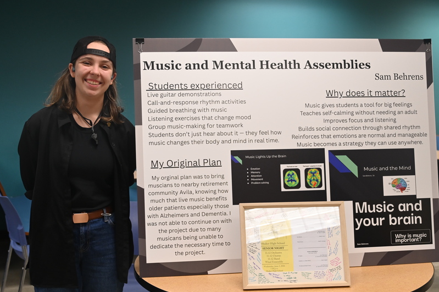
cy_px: 174
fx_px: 609
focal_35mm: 50
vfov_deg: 26.9
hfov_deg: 39.6
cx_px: 233
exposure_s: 1/125
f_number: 4
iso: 1100
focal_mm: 39
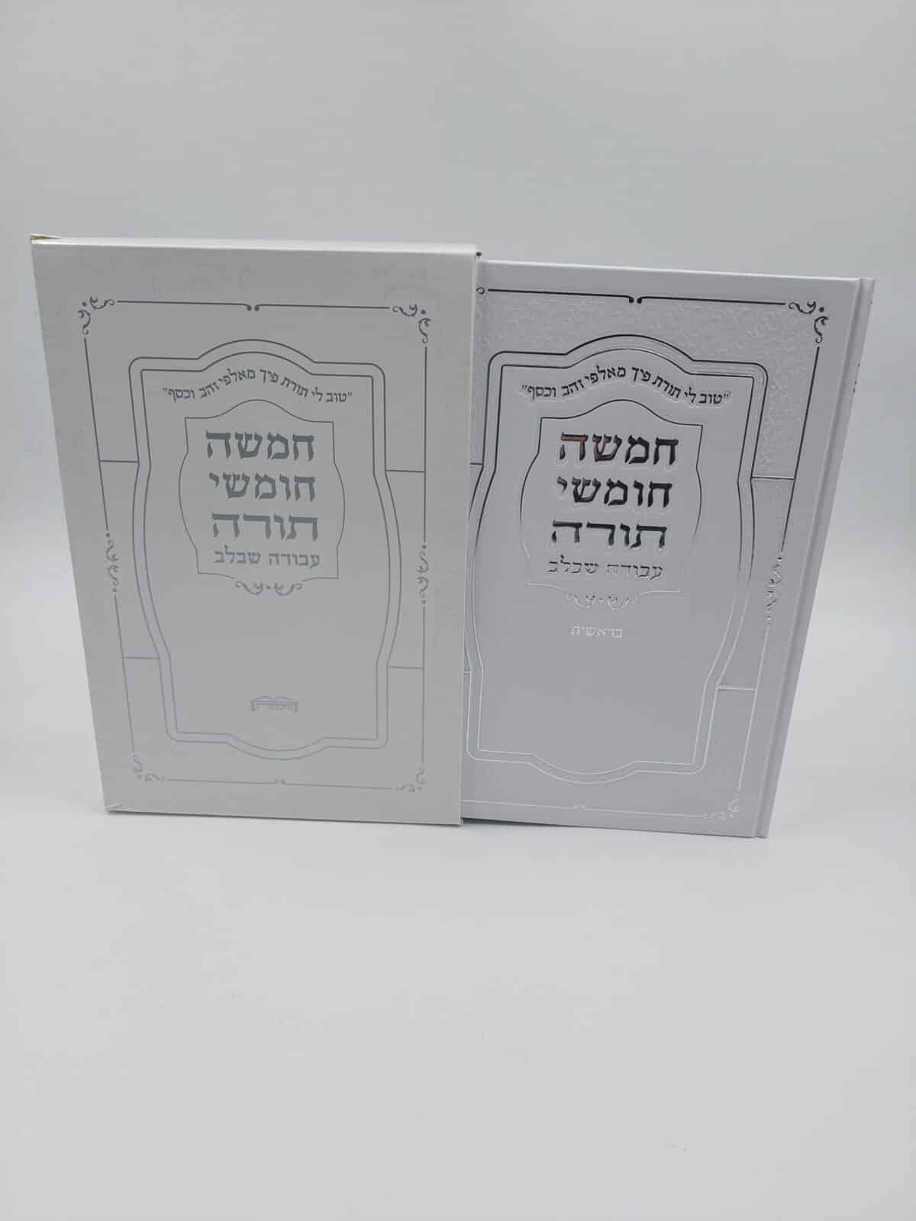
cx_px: 458
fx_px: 847
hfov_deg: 56.8
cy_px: 610
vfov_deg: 71.6
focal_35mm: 24
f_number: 1.8
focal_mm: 5.23
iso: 40
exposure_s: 1/234
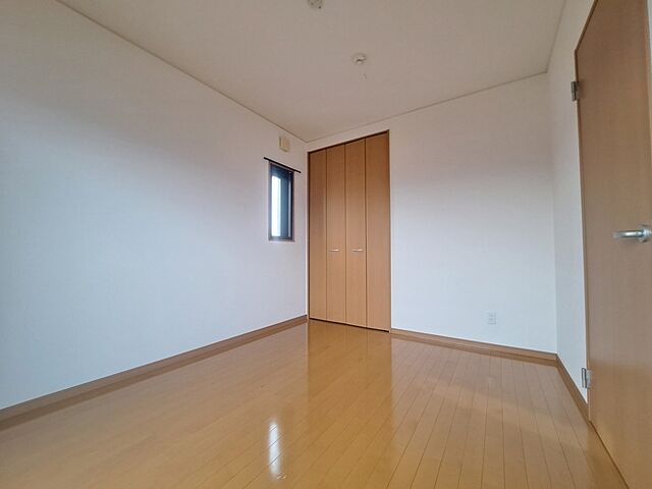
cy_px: 244
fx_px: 245
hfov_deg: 106.2
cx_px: 326
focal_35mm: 13
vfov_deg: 89.9
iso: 200
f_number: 2.2
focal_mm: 1.74
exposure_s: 1/50
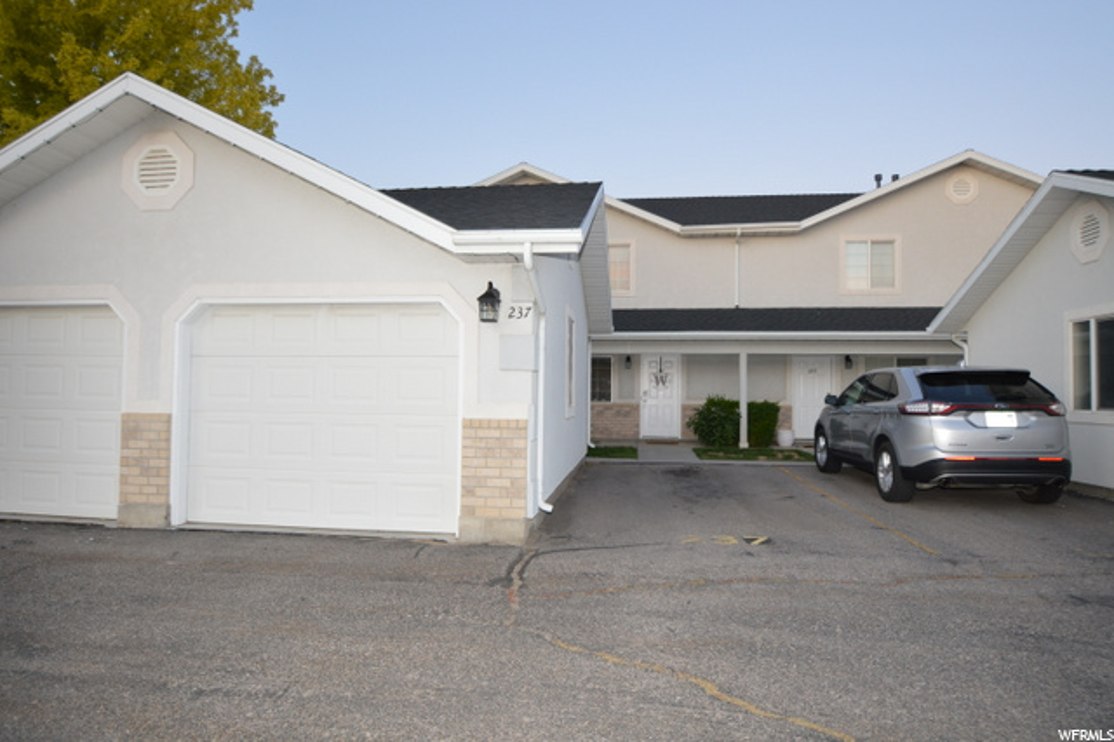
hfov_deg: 81.2
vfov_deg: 59.4
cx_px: 557
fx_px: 649
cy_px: 371
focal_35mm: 21
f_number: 3.8
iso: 450
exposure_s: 1/60
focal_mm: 14
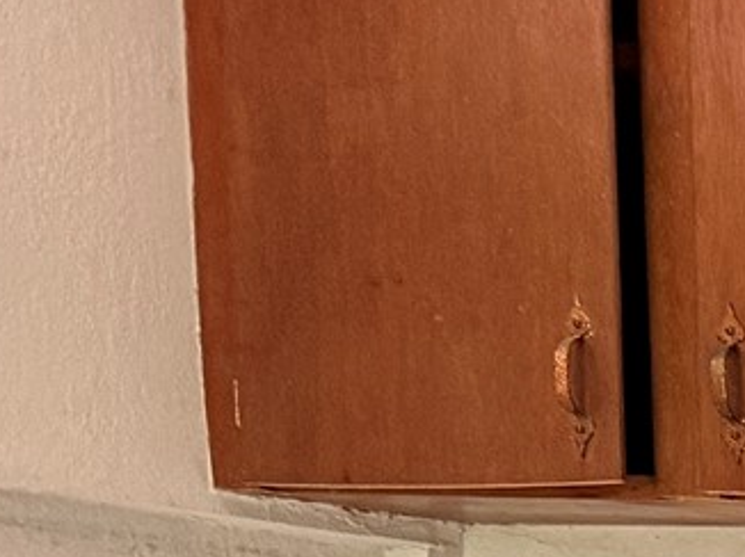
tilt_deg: -7.8
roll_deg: -0.6
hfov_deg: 10.0
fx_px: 3247
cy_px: 1324
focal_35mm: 151
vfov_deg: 8.9
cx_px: 2198
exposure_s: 1/60
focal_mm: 6.76
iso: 400
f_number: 1.78
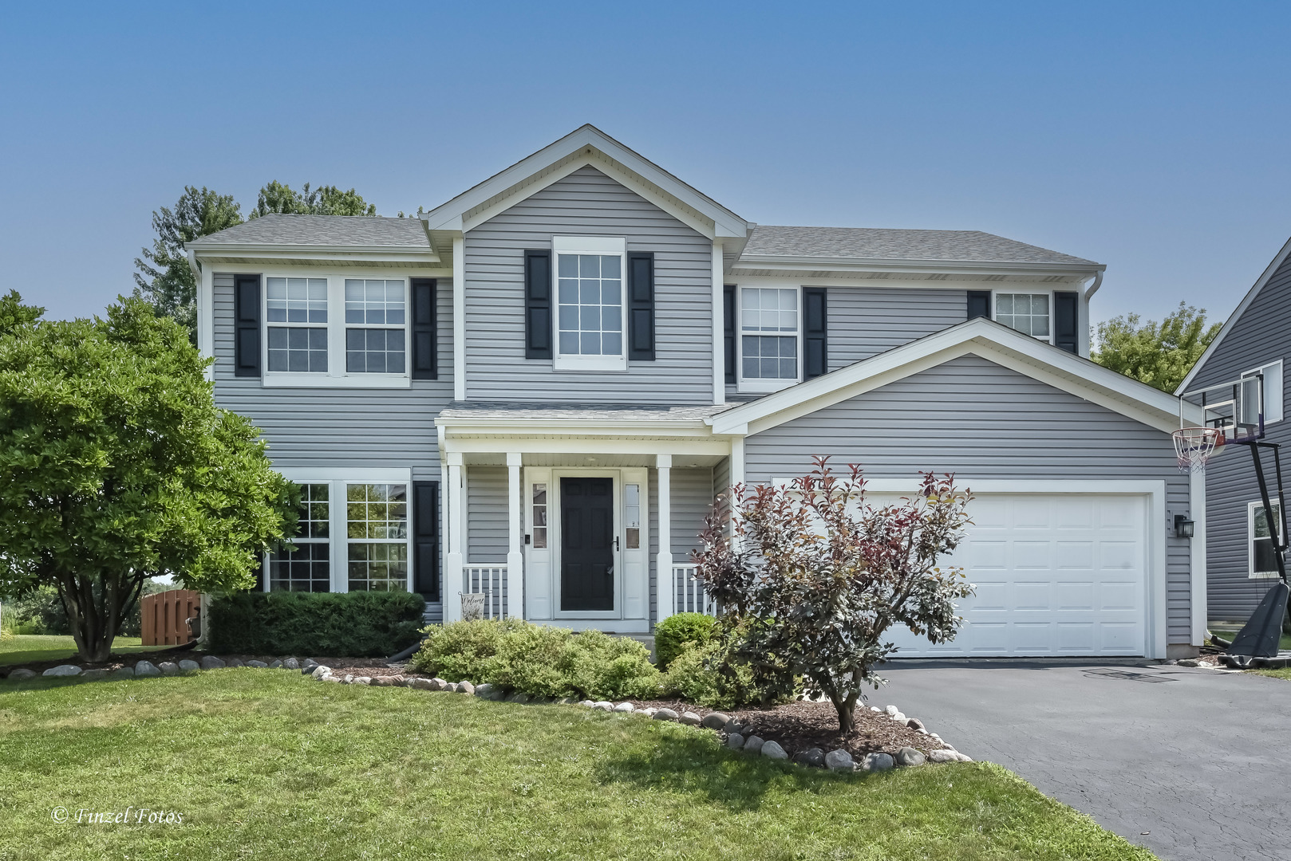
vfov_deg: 51.3
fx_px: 897
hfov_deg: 71.5
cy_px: 430
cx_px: 646
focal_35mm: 25
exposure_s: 1/250
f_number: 11
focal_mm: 25
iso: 125
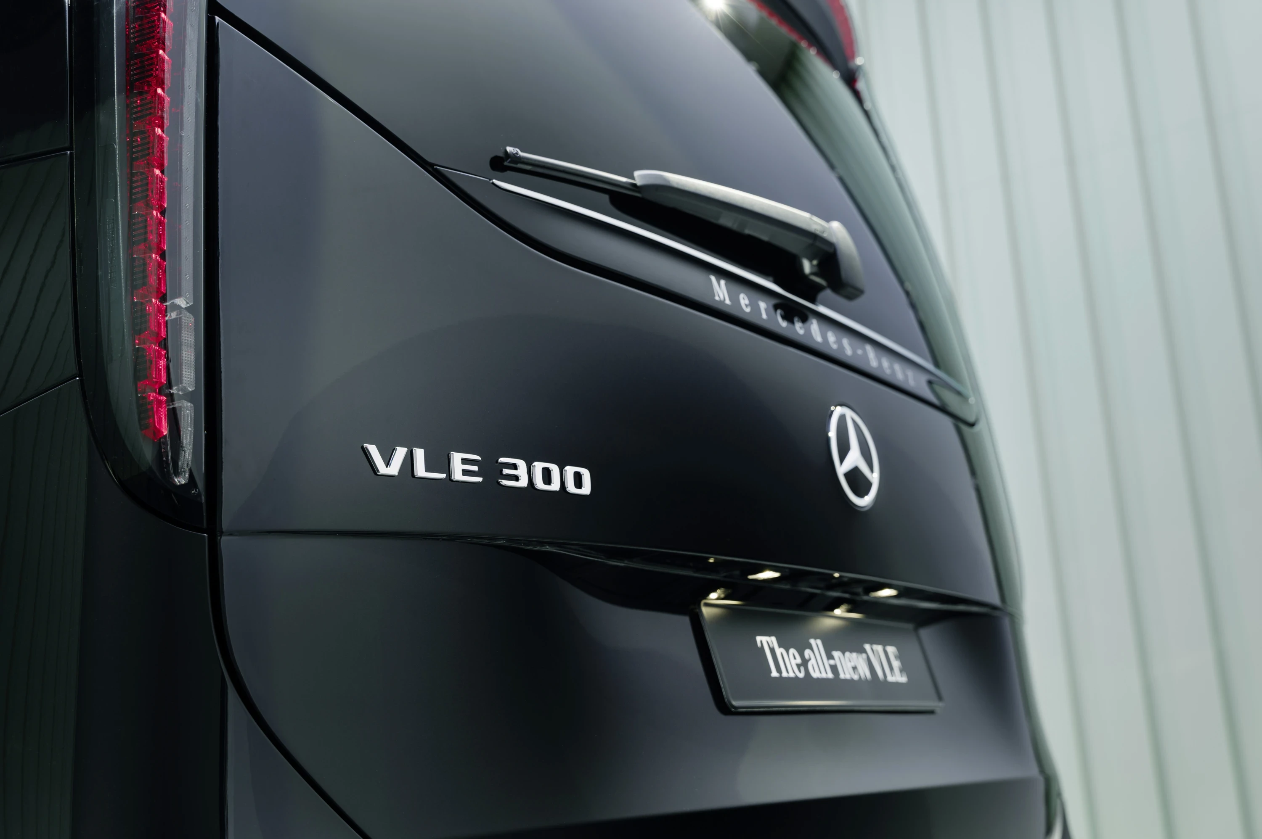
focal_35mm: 43
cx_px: 631
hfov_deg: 45.5
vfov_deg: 31.1
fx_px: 1506
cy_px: 420
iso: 100
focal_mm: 43
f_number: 4
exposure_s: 1/13
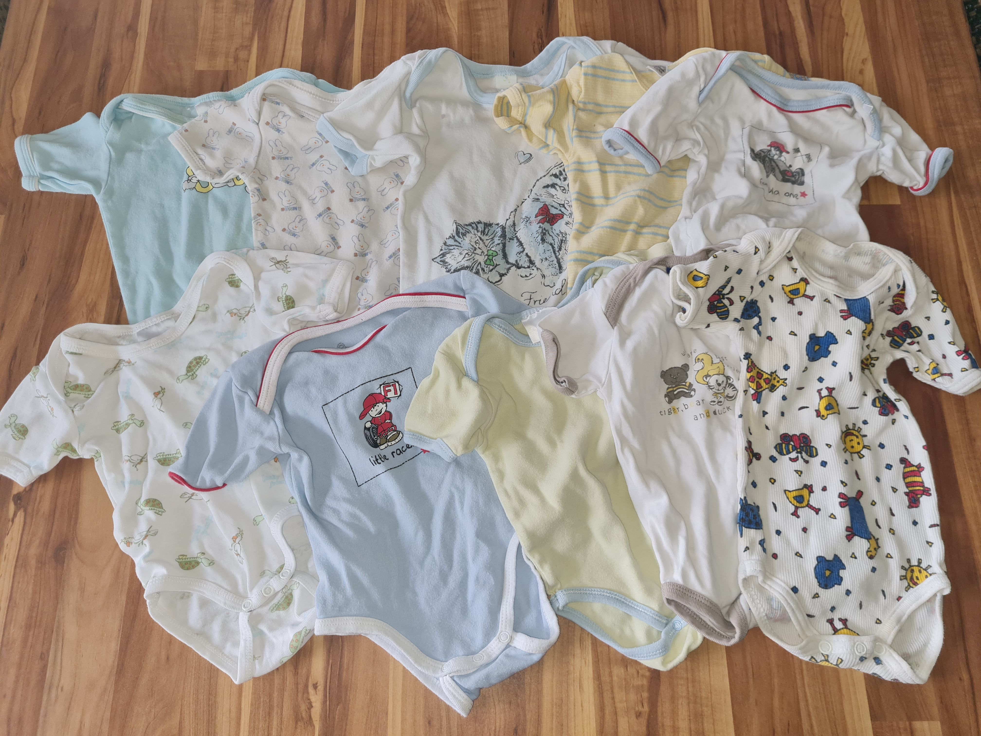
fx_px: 737
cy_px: 368
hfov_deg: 67.3
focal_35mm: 26
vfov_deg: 53.1
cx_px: 490
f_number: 1.8
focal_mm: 5.4
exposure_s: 1/100
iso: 63
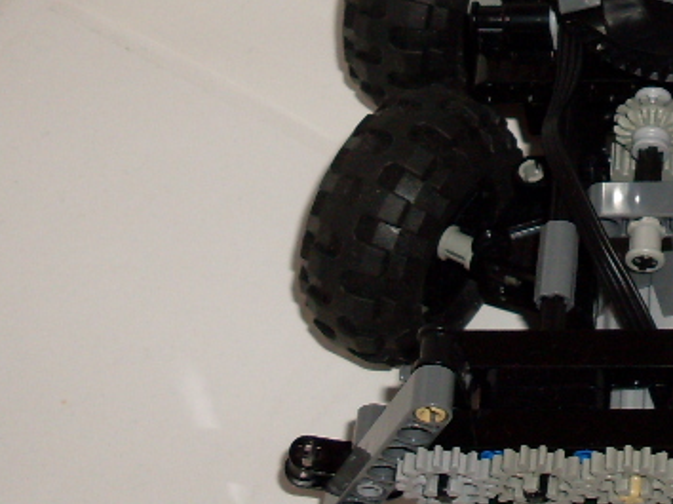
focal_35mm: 110
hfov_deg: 17.5
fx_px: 2137
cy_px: -70
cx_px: 675
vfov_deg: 13.2
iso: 100
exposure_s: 1/45
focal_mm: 6.3
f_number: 2.8
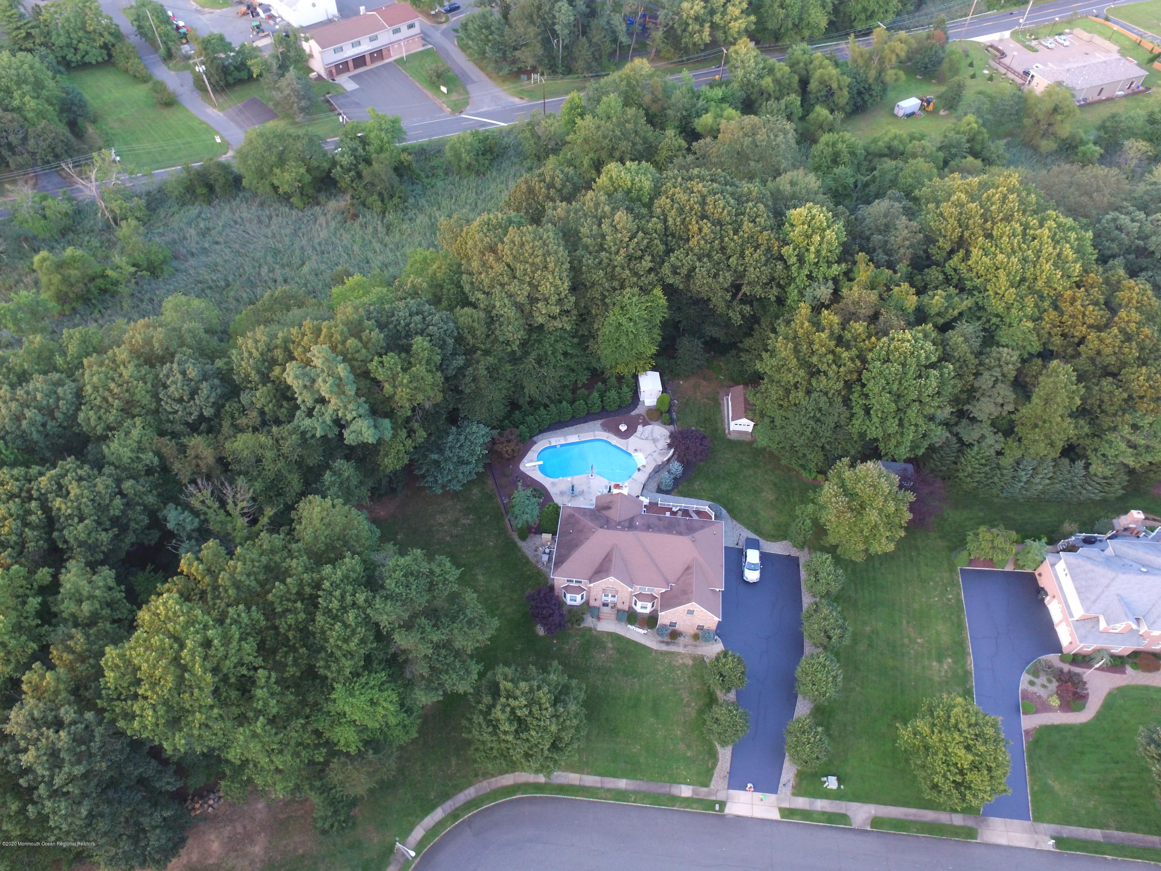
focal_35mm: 20
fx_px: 671
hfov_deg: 81.7
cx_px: 580
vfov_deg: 66.0
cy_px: 436
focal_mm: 3.61
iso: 173
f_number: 2.8
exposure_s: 1/25
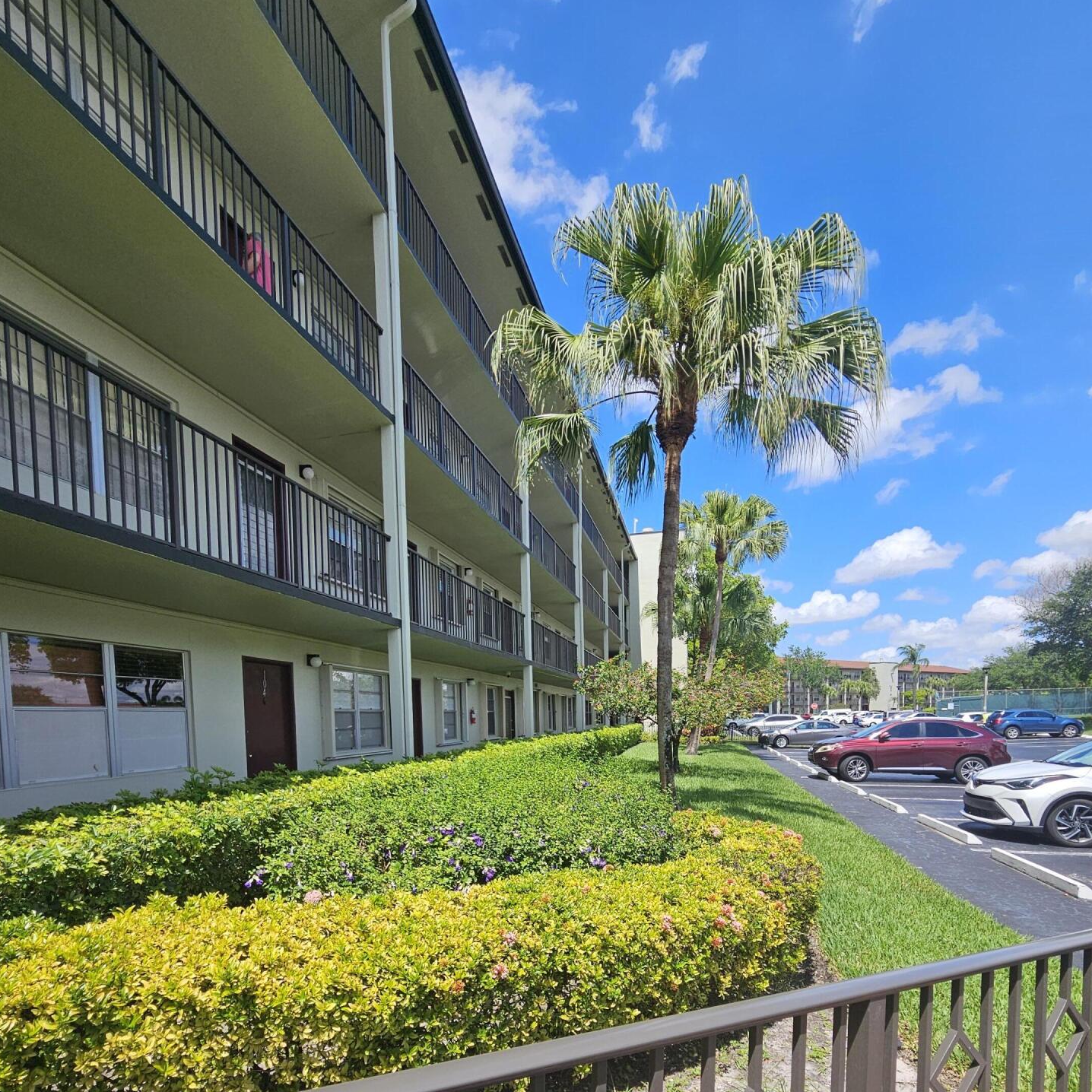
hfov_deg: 87.4
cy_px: 746
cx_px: 532
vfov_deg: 83.8
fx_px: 571
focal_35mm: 16
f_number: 2.2
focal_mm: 2.2
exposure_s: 1/1737
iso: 50
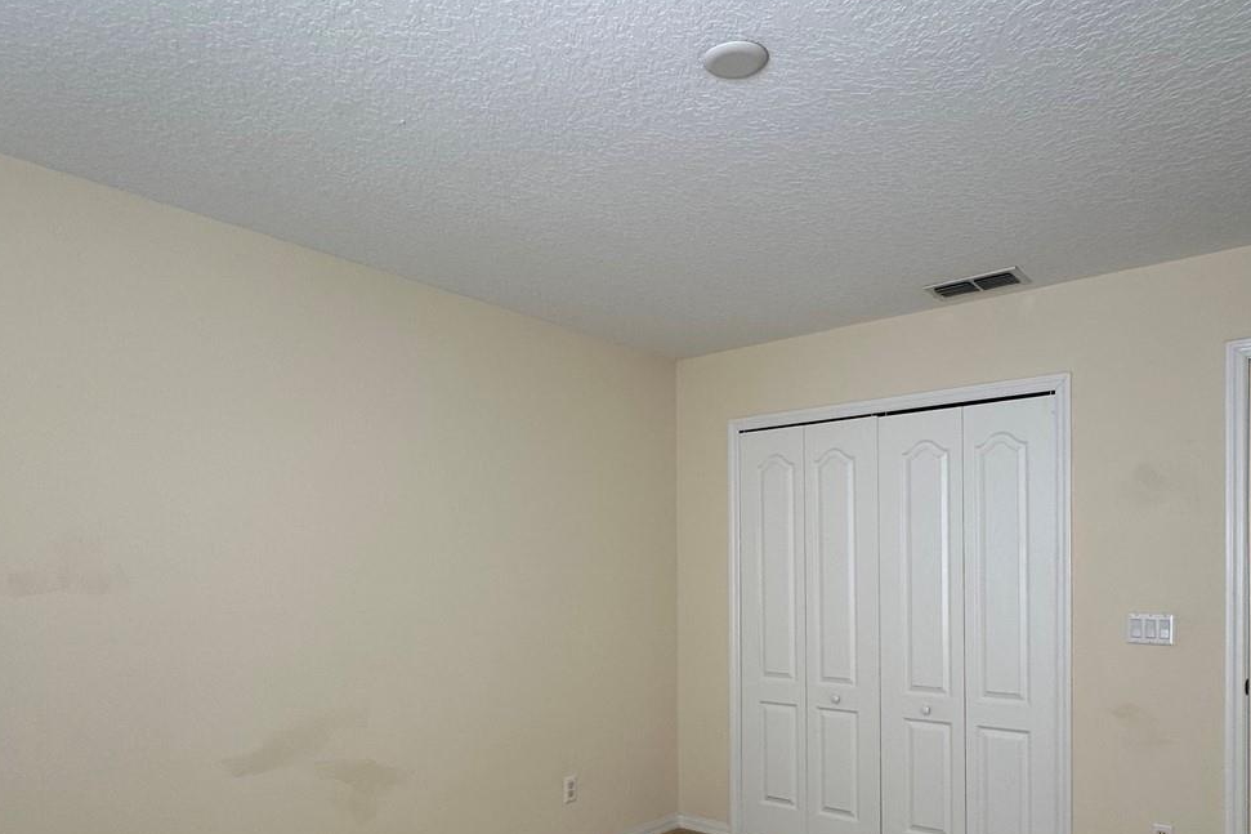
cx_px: 706
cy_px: 574
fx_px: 834
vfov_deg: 51.8
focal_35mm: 24
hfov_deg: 73.4
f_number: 2.2
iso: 64
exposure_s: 1/99
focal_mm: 2.22
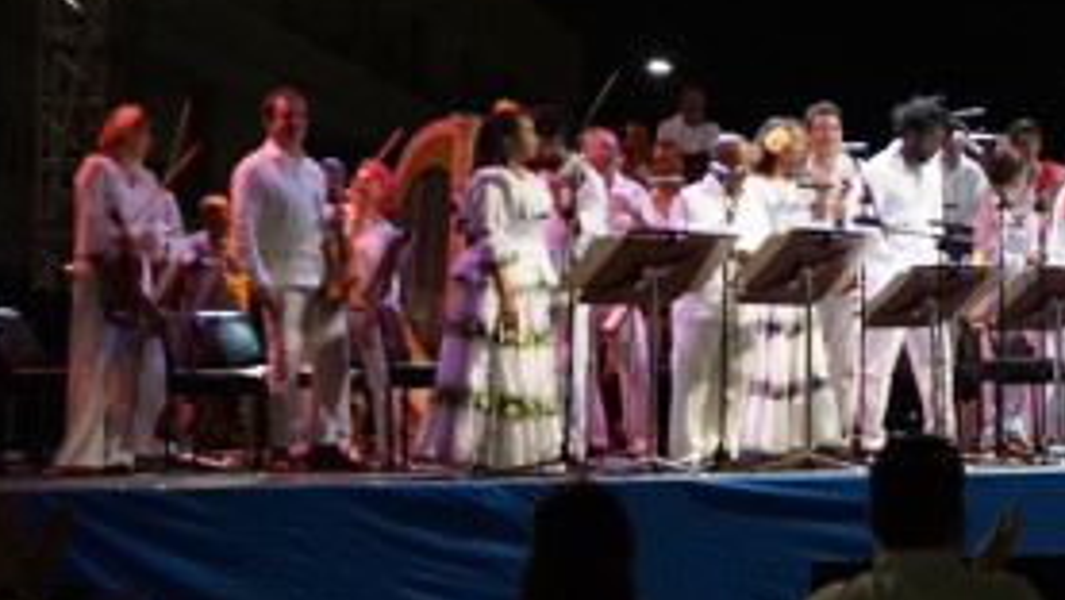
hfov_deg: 17.5
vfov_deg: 10.8
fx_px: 3164
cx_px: 1519
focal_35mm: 112
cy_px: 44
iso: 2500
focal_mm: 37
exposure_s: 1/200
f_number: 4
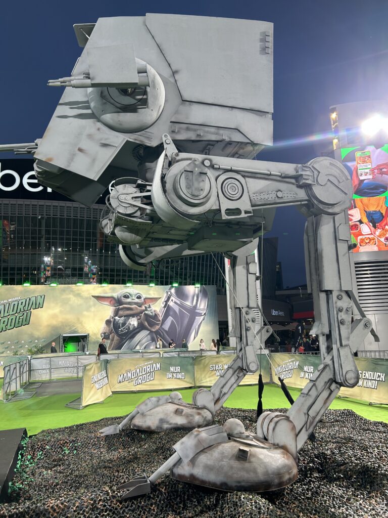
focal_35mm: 26
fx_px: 389
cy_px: 259
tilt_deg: +11.5
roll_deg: +2.1
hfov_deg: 53.1
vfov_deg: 67.3
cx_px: 194
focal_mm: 5.7
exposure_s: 1/120
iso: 50
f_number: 1.5
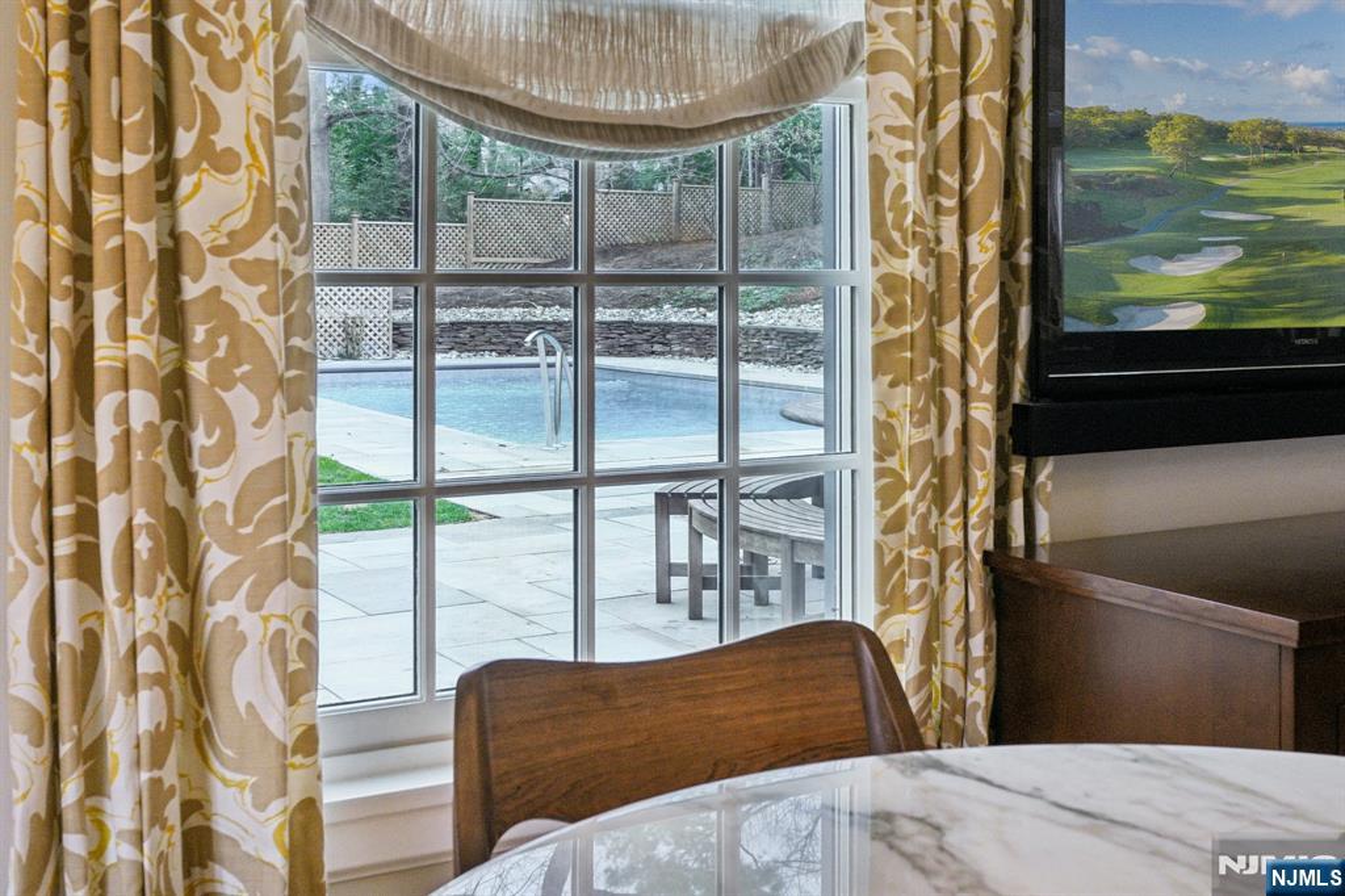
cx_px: 672
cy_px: 448
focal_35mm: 42
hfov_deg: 46.4
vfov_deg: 31.9
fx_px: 1569
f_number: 8
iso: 1000
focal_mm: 28
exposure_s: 1/125
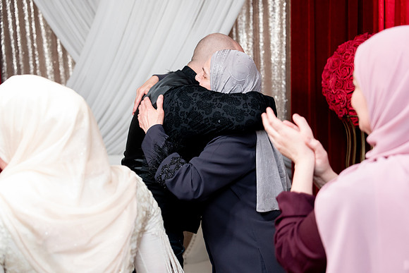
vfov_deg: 27.5
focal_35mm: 49
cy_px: 136
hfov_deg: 40.3
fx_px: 557
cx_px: 204
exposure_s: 1/160
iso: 2500
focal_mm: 49
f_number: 2.8
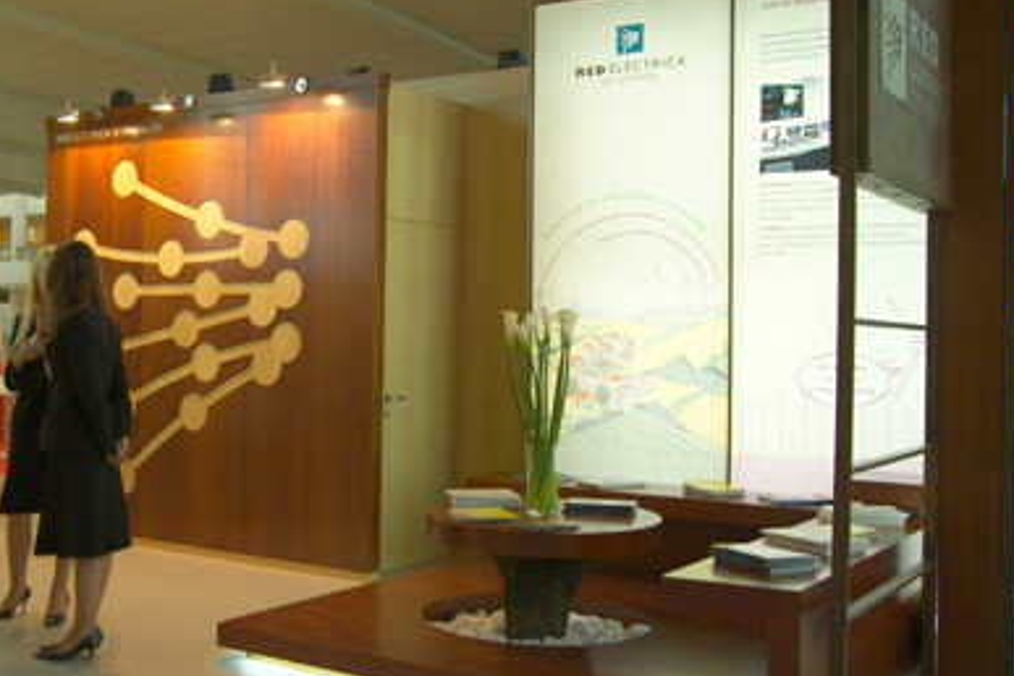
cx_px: 362
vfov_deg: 29.9
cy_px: 325
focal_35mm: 45
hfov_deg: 43.2
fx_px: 1267
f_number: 4.8
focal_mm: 29
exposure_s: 1/20
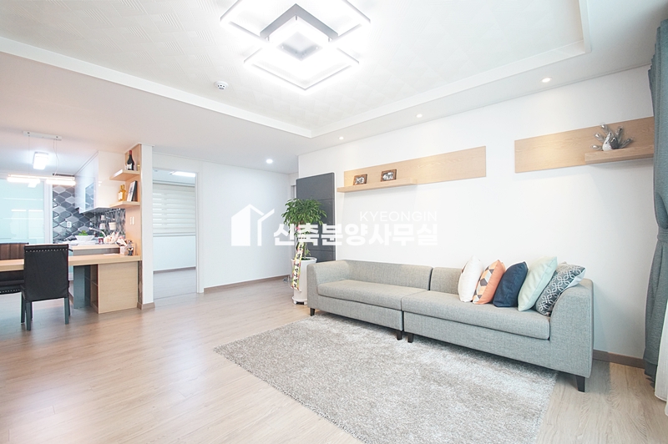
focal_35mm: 15
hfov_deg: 100.4
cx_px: 334
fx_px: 278
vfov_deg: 77.2
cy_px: 222
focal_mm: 10
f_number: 6.3
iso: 800
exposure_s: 1/20
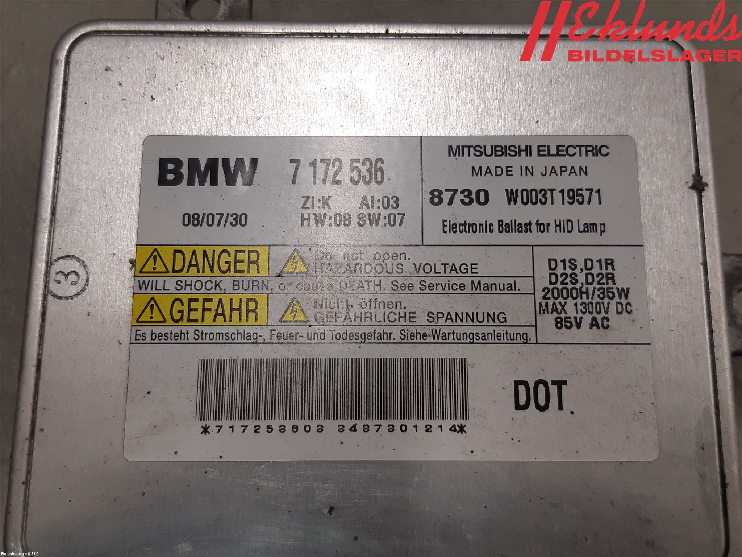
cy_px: 278
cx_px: 371
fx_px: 557
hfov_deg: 67.3
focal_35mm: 26
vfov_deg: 53.1
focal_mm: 3.93
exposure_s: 1/100
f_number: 1.7
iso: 80
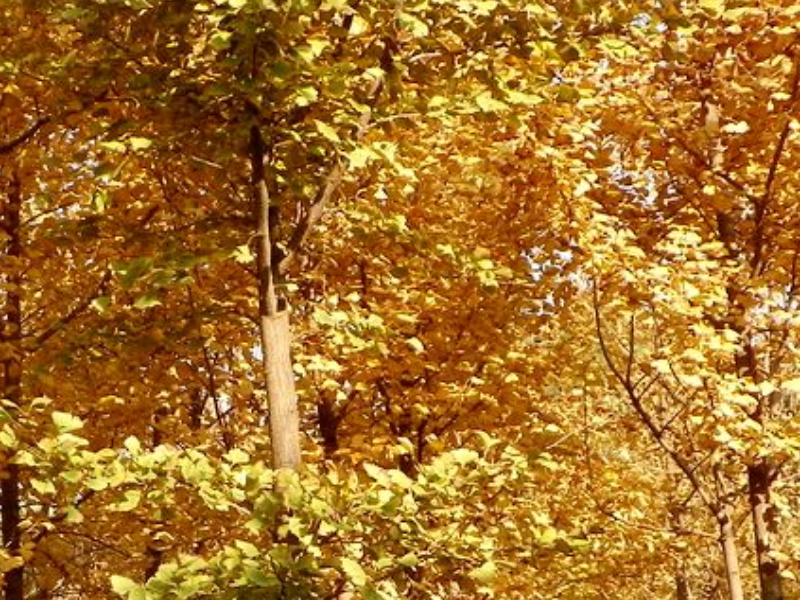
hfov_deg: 18.5
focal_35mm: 106
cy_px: 540
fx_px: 2449
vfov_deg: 13.8
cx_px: 246
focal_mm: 9.9
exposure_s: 1/100
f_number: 6.3
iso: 100
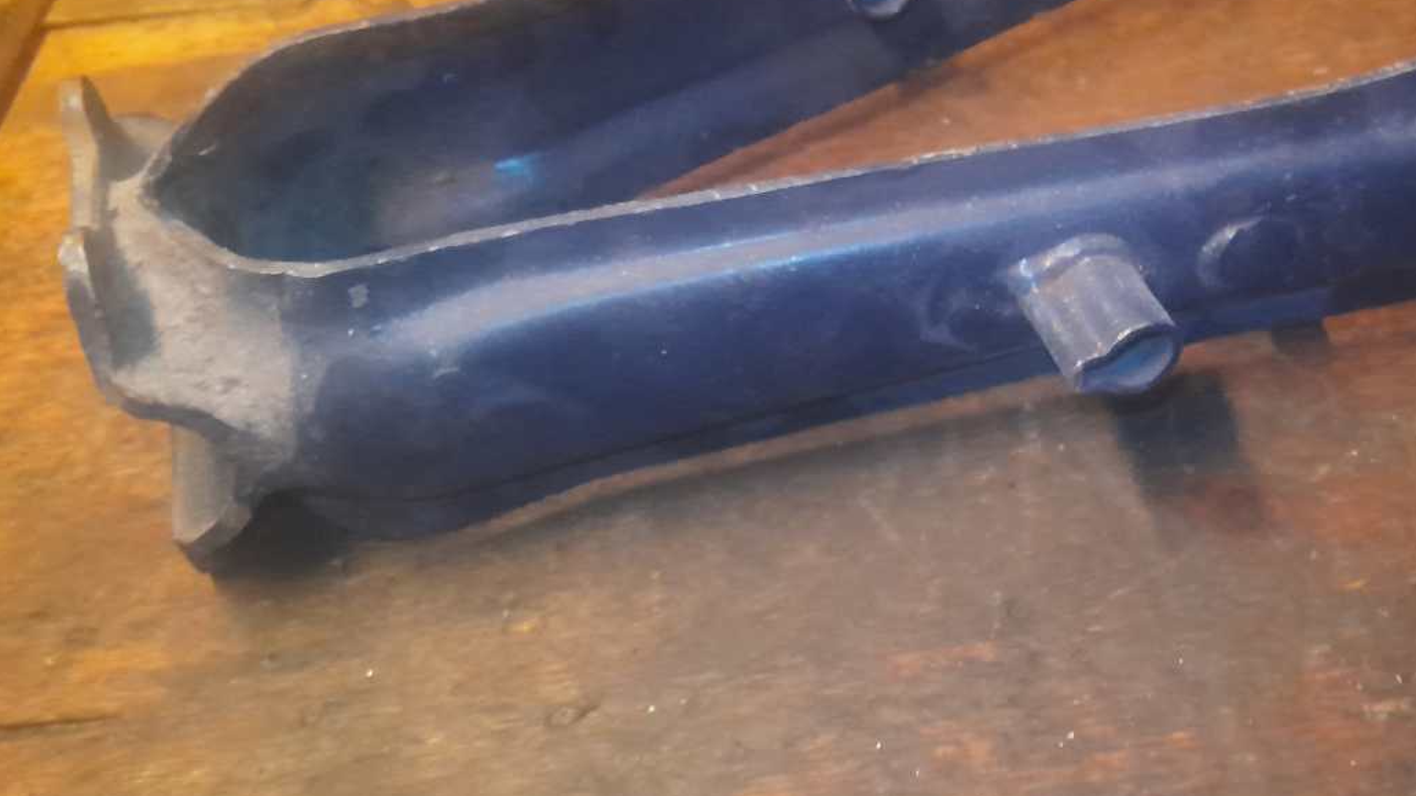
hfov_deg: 45.3
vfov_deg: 26.4
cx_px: 1008
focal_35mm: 44
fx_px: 1652
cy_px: 122
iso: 640
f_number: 1.8
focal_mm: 4
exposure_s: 1/17
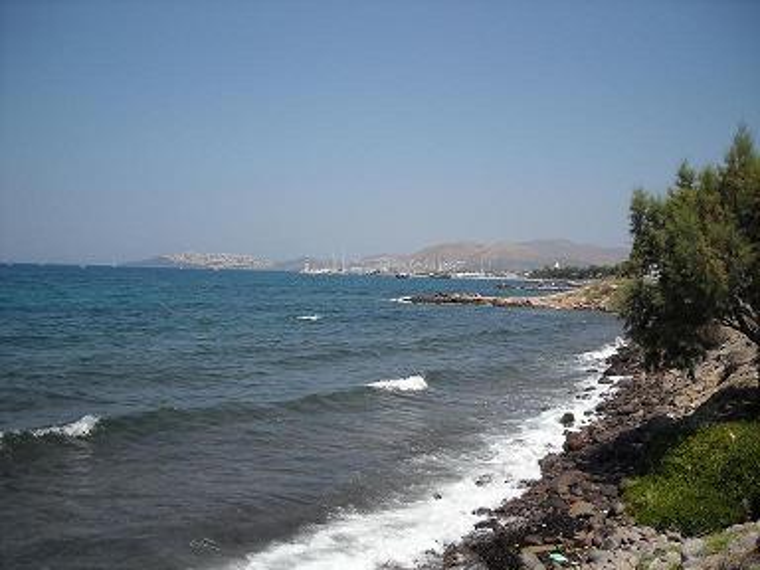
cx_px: 380
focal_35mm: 35
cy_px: 285
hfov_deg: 52.6
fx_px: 768
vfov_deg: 40.7
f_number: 5.6
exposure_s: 1/402
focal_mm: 5.7
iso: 64
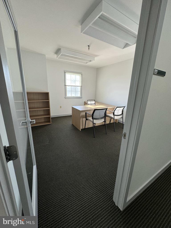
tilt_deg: -15.4
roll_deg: -1.4
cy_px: 114
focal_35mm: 14
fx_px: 92
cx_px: 86
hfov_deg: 85.7
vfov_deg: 102.1
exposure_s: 1/120
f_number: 2.2
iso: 160
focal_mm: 2.22
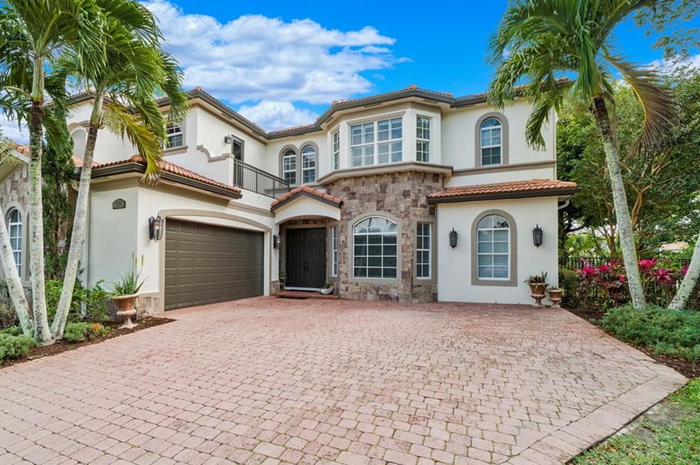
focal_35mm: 17
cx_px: 307
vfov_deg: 70.2
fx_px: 330
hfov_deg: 92.9
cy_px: 253
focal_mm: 10
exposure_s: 1/80
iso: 100
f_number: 11
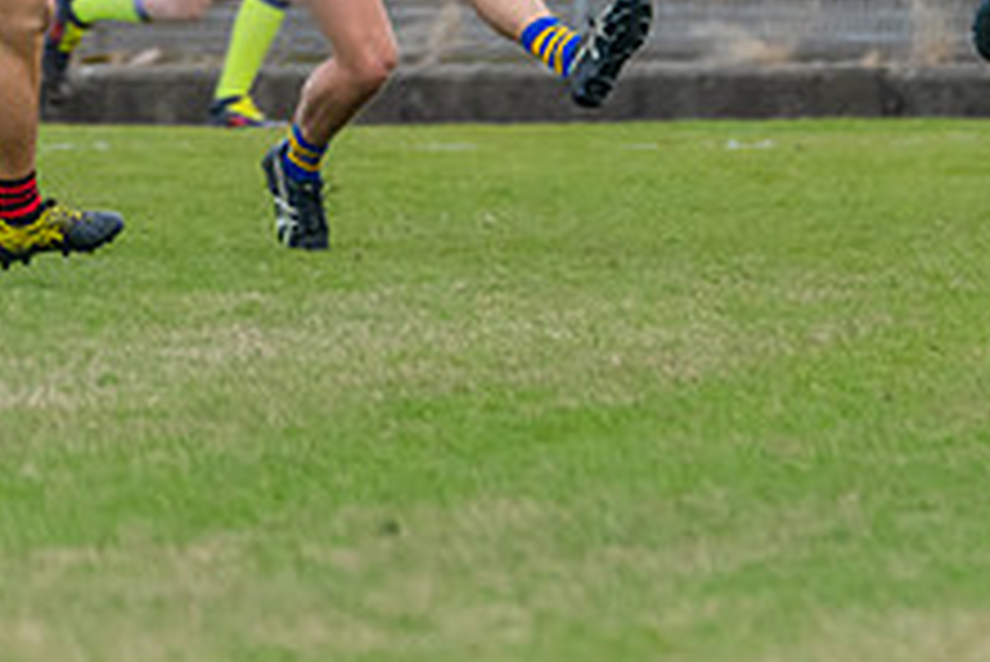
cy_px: -335
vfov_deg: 1.0
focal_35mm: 1390
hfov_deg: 1.5
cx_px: 652
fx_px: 38249
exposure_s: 1/1600
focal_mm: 380
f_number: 6
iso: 1600
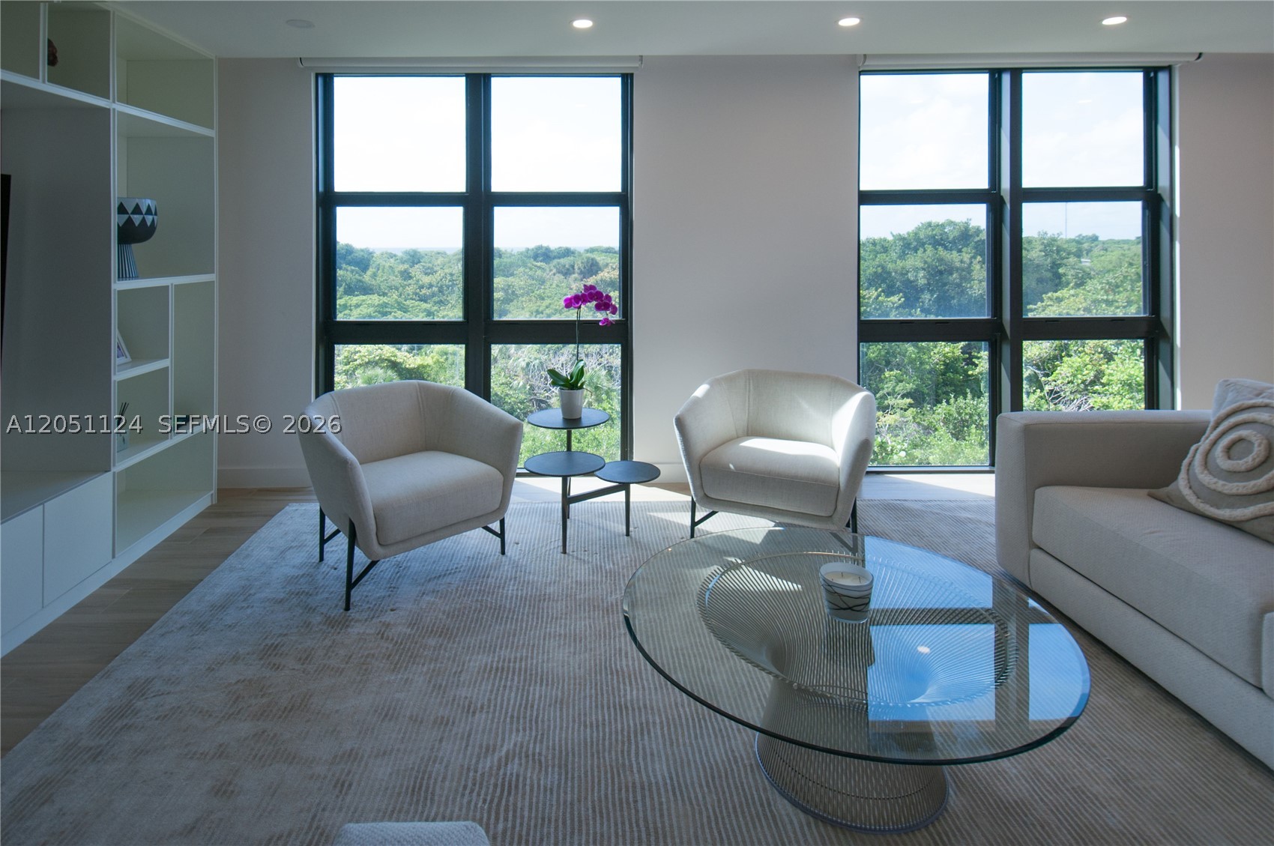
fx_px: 636
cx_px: 637
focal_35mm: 18
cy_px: 423
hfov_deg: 90.1
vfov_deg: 67.2
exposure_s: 1/125
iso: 200
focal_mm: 12
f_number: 5.6
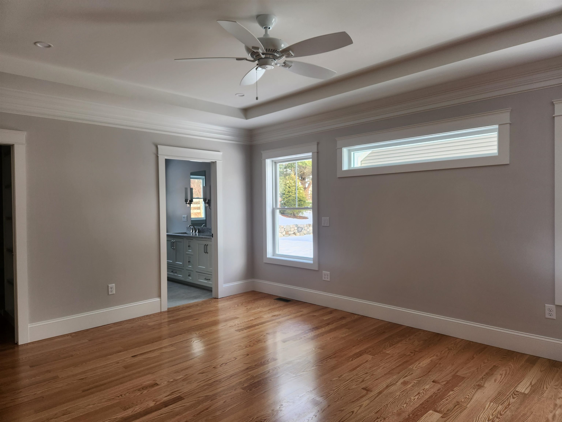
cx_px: 281
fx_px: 373
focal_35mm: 23
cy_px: 211
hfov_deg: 73.9
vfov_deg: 58.9
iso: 64
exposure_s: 1/180
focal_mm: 5.4
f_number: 1.8
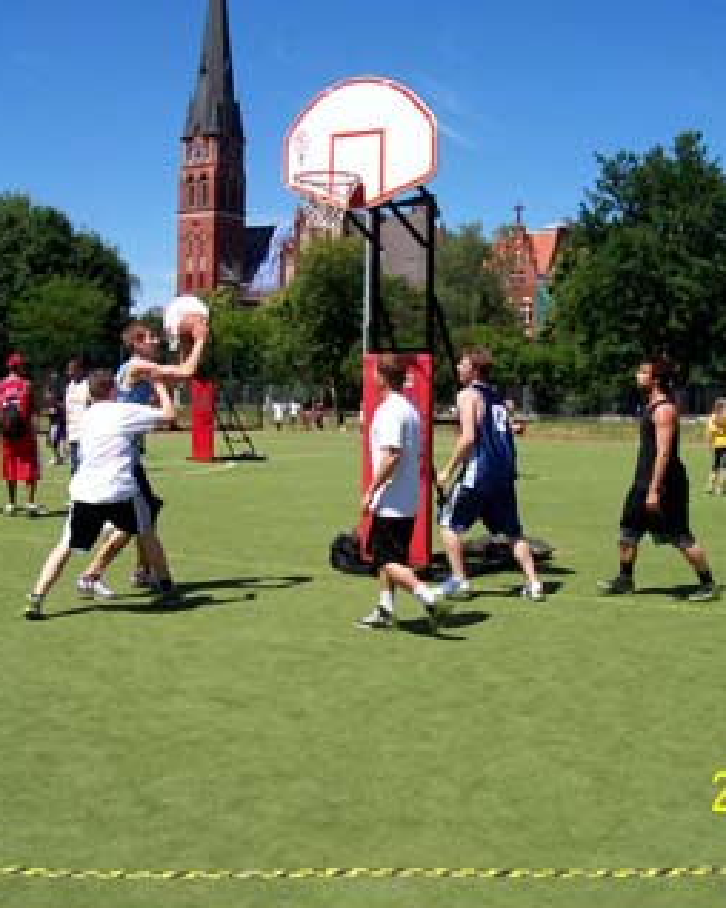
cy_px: 437
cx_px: 394
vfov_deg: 39.6
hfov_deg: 32.0
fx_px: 1264
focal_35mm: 47
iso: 80
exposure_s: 1/521
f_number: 5.1
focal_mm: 5.6
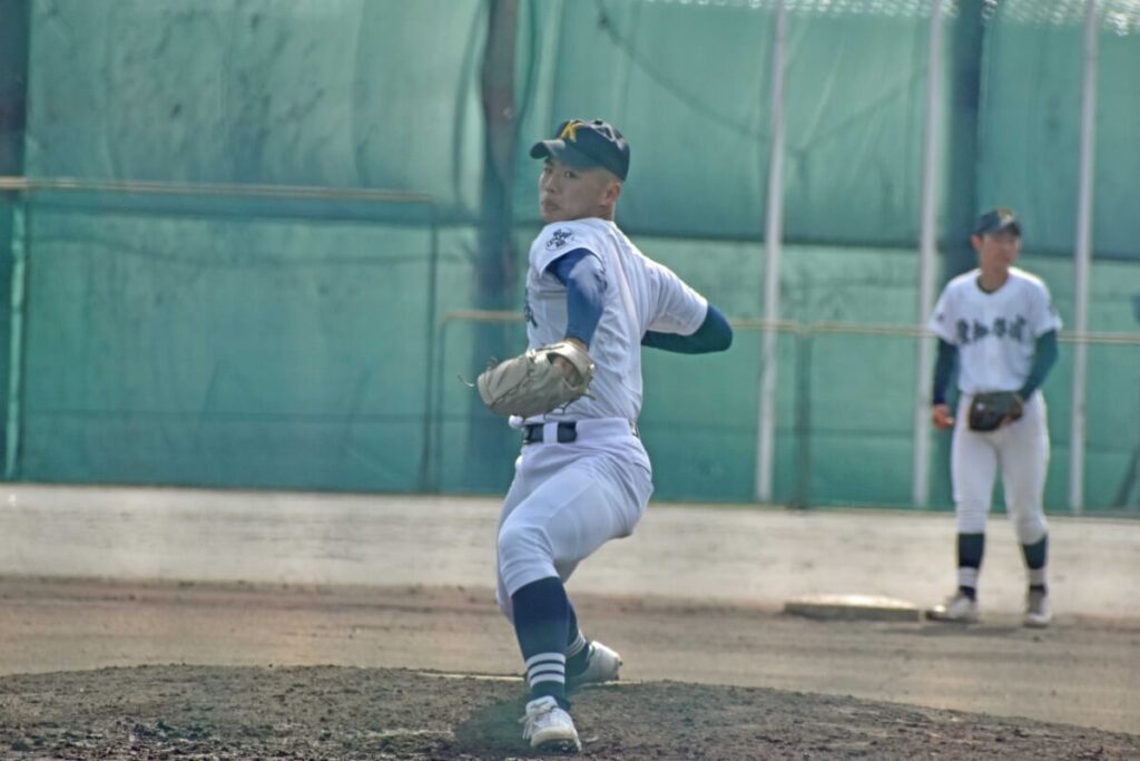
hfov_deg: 6.2
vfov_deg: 4.2
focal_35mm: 330
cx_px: 570
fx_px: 10451
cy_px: 380
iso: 800
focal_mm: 220
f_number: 7.1
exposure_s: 1/2000
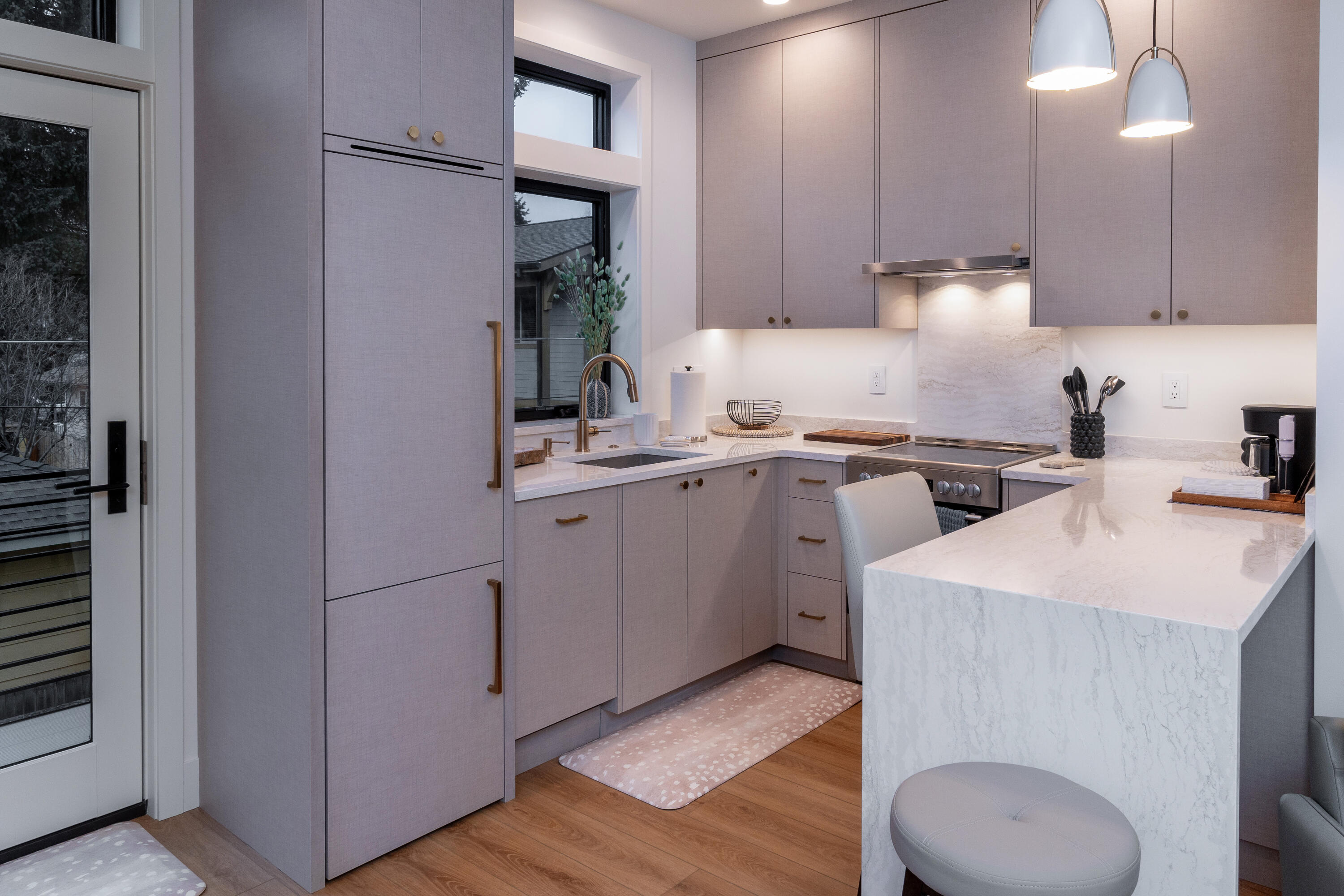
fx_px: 896
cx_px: 672
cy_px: 448
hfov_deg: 73.7
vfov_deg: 53.1
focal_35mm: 24
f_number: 11
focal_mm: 16
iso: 400
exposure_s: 1/13
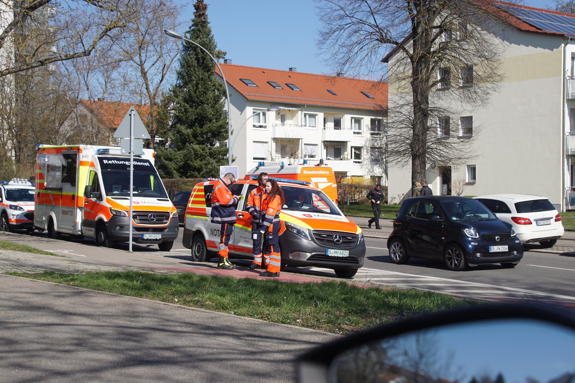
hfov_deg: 33.4
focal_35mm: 60
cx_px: 288
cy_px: 192
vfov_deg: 22.6
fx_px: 958
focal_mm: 40
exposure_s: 1/320
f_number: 6.3
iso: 100
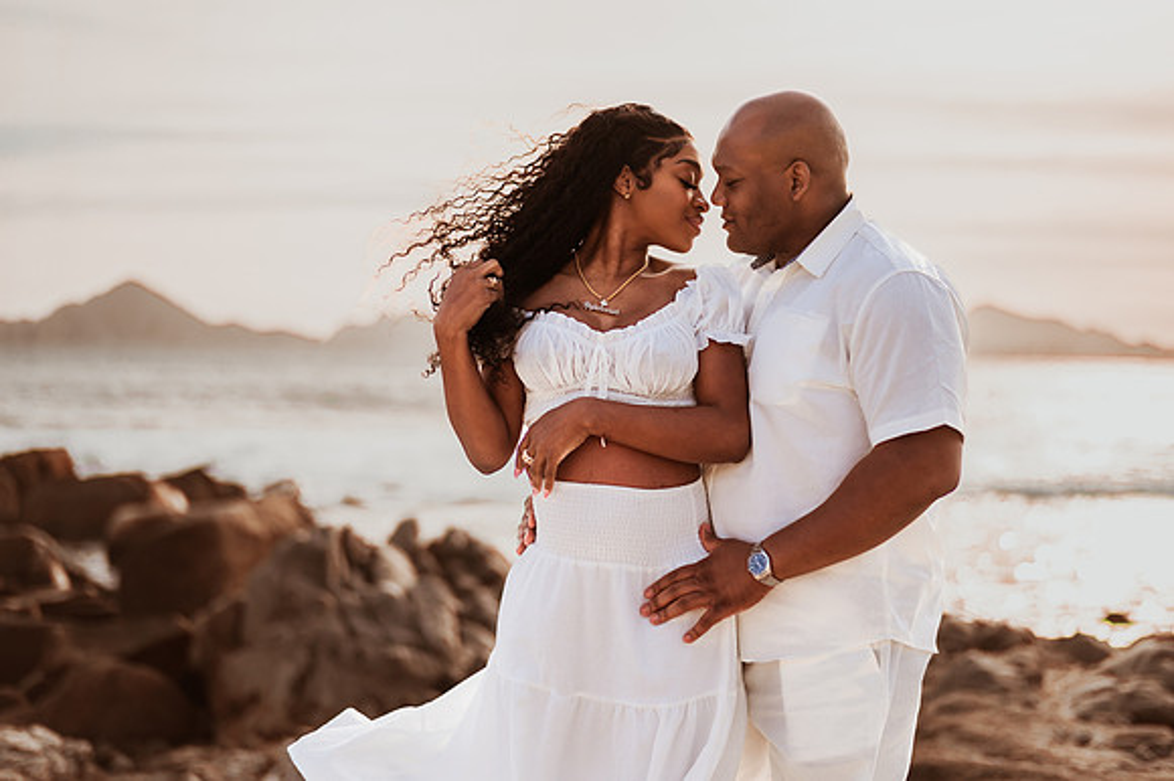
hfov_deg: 34.5
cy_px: 390
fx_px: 1890
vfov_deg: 23.4
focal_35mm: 58
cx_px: 587
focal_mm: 58
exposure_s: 1/5000
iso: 100
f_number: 1.4
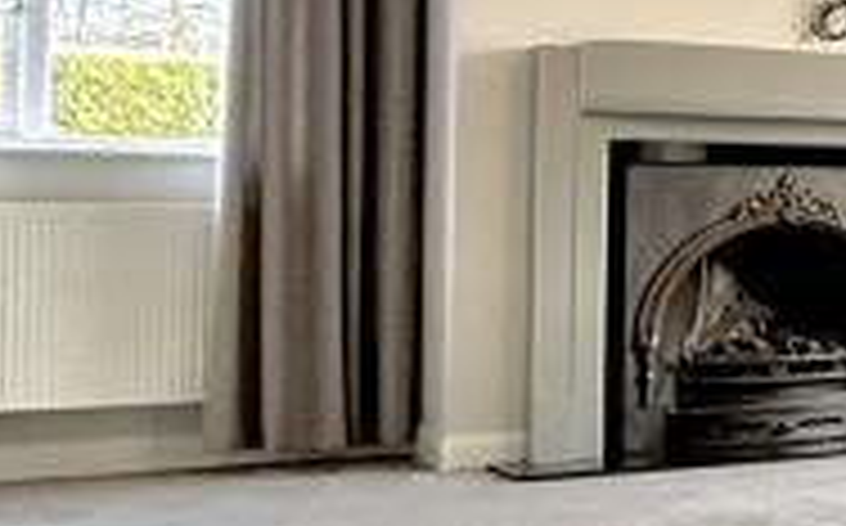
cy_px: 198
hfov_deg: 16.4
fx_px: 1865
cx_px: 1858
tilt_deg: +0.3
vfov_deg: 16.0
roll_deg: -0.4
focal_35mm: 81
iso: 250
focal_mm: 2.22
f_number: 2.2
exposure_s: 1/100
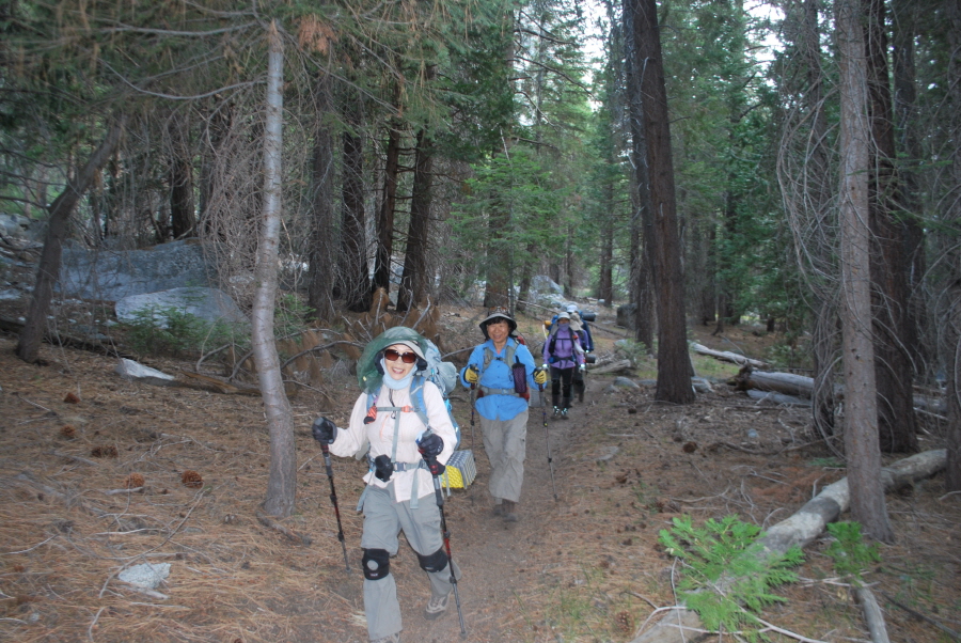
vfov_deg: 48.0
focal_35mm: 27
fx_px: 721
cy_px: 322
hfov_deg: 67.3
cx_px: 480
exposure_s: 1/60
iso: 250
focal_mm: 18
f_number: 3.8
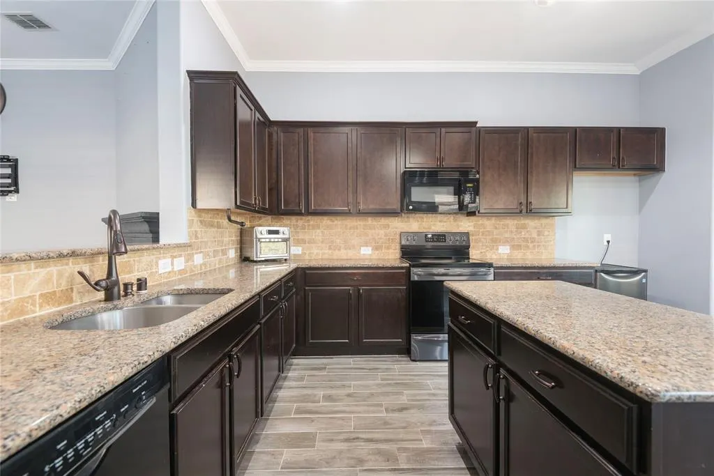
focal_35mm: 16
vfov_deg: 73.8
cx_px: 357
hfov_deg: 96.7
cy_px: 238
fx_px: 317
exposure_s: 2
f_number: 7.1
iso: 100
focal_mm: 16
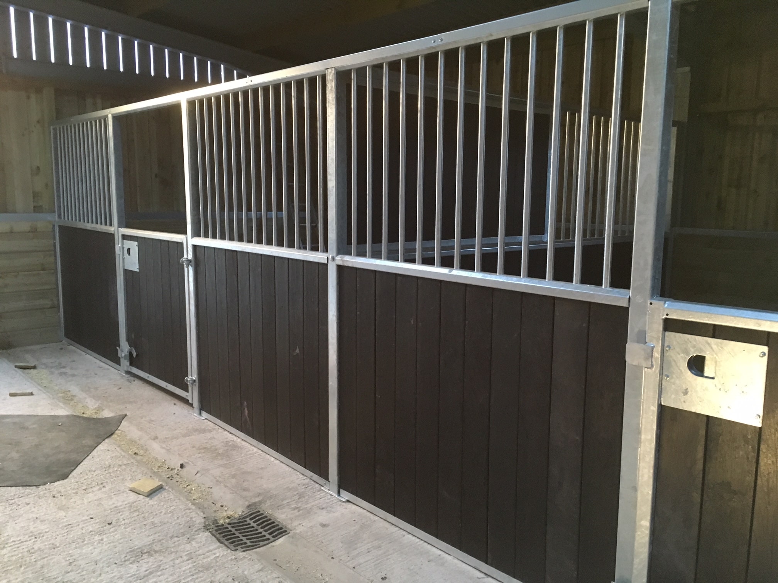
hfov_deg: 61.7
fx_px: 652
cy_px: 292
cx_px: 389
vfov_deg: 48.2
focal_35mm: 29
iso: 200
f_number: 2.2
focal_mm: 4.15
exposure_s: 1/17
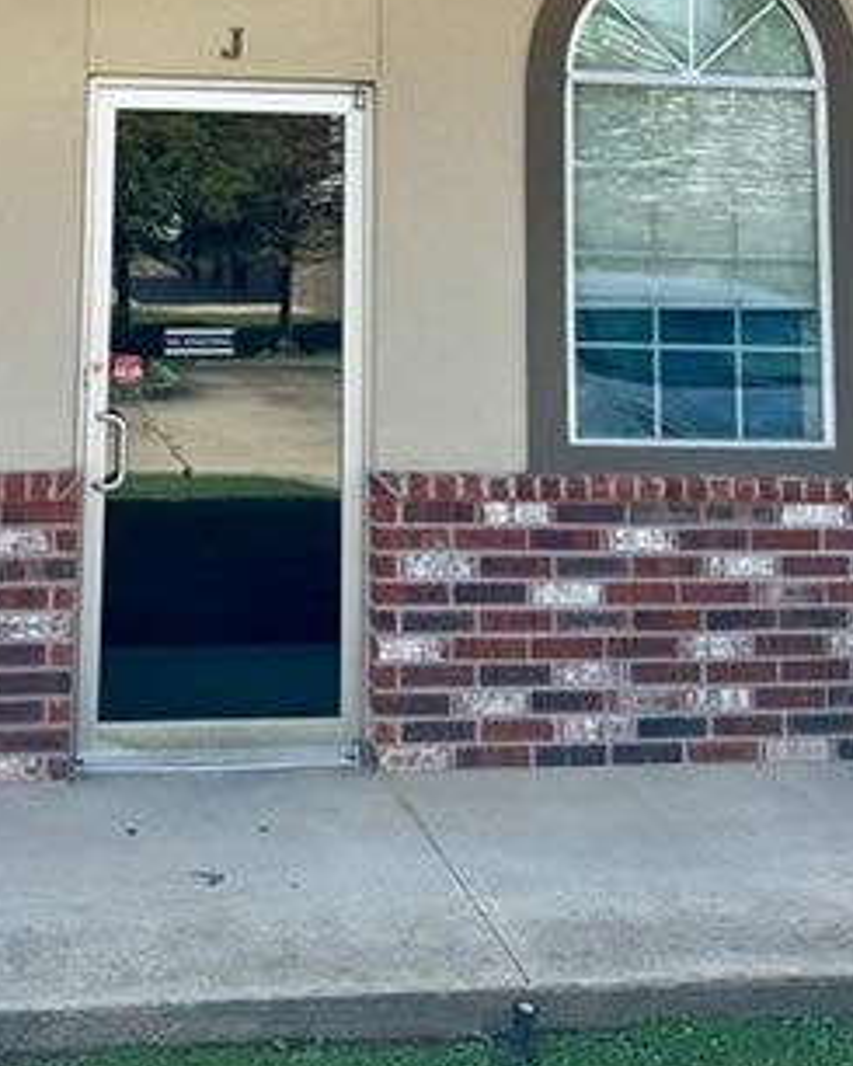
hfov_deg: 29.3
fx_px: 1609
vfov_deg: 34.0
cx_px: 230
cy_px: 47
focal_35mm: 51
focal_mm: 6.76
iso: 80
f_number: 1.78
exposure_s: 1/2174
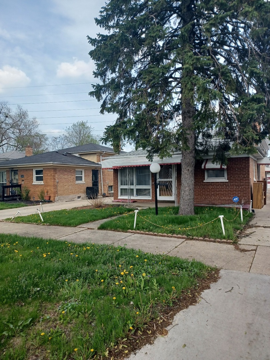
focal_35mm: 25
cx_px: 135
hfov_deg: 54.9
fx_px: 260
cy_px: 180
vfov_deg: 69.4
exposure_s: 1/256
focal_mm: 4.6
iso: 32
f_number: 1.8
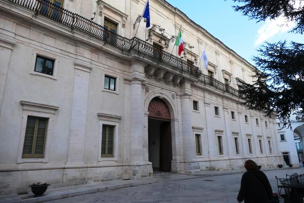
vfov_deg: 53.1
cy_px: 102
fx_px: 203
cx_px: 152
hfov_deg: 73.7
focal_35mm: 24
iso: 200
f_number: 3.3
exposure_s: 1/400
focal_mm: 8.8
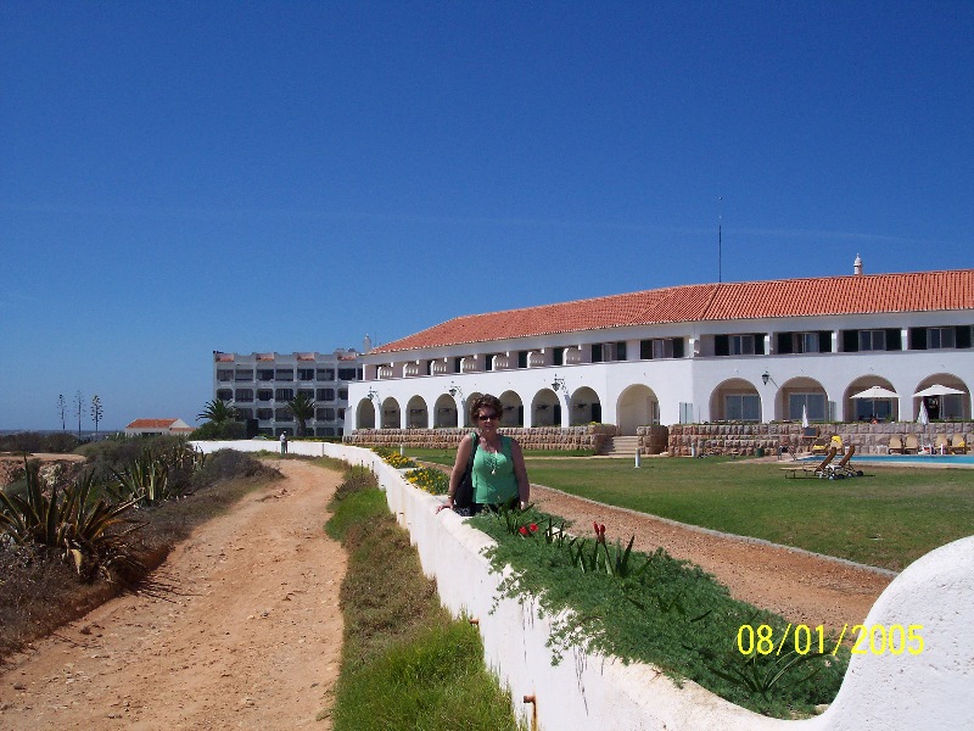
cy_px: 366
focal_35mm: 38
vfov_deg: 37.7
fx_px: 1069
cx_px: 487
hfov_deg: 49.0
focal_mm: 8
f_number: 4.8
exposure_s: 1/1000
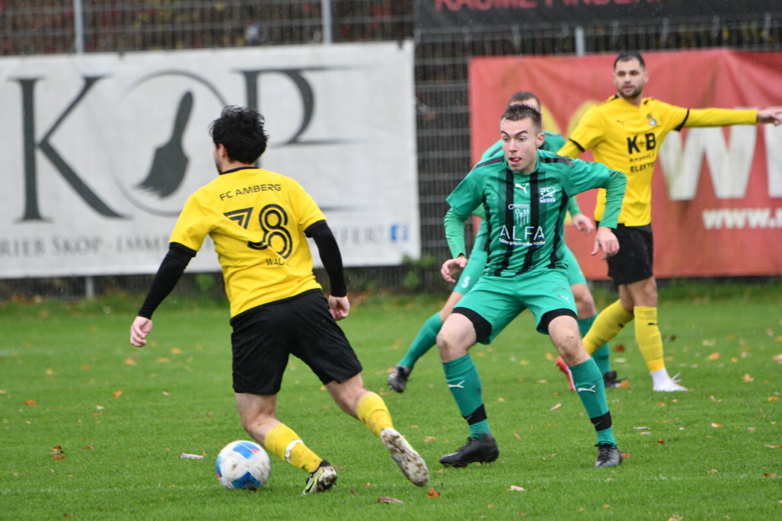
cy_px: 260
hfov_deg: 3.4
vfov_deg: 2.3
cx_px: 391
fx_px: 13032
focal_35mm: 600
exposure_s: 1/500
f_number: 5.6
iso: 2200
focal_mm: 400
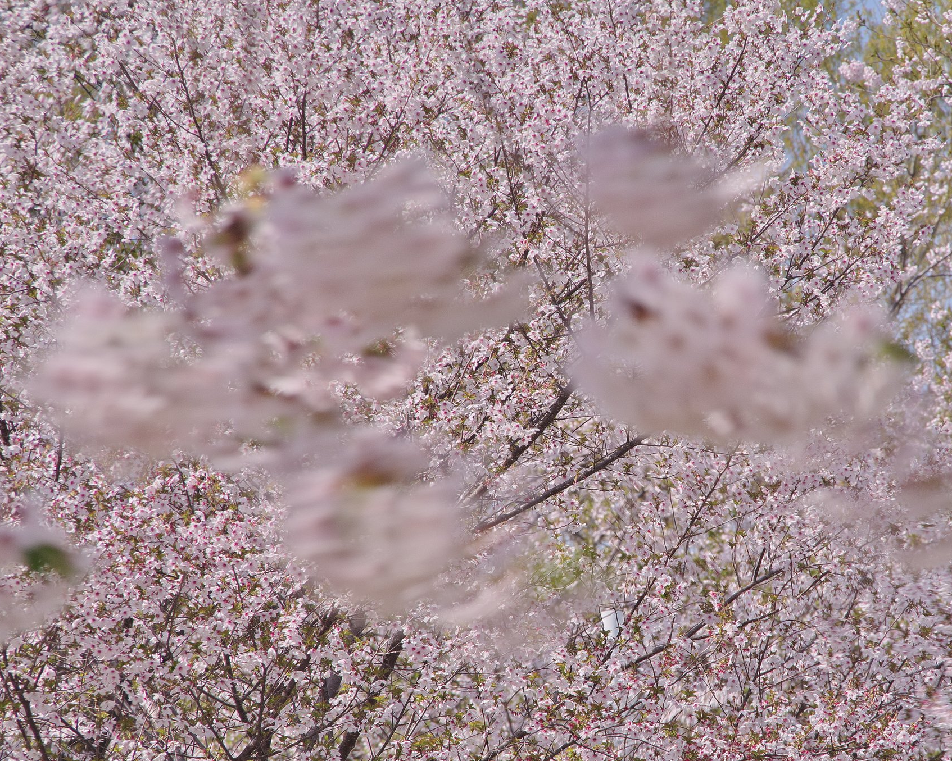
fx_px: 6468
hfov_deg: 8.4
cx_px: 546
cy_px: 379
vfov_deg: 6.7
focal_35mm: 230
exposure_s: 1/4
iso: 200
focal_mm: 135
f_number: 13
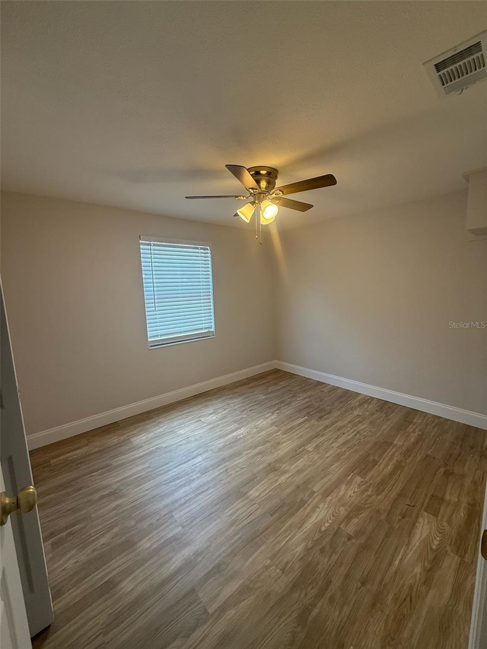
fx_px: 263
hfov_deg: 85.7
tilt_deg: -6.9
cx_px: 244
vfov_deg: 102.1
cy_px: 324
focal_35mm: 14
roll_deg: +1.5
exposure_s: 1/120
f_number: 2.2
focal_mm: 2.22
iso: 80
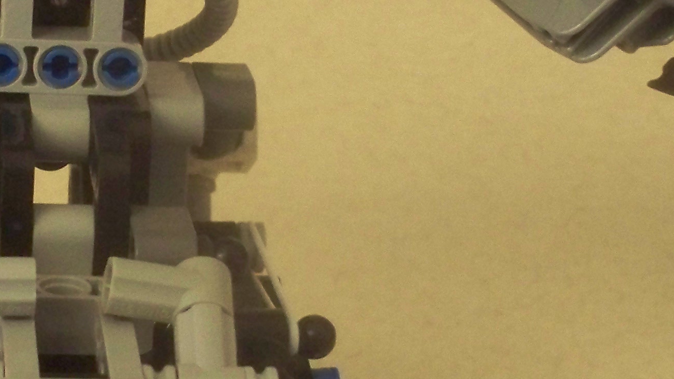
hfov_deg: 16.6
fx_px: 2270
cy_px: 272
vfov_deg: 9.5
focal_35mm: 127
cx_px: 35
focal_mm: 7.54
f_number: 2.8
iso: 400
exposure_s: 1/30
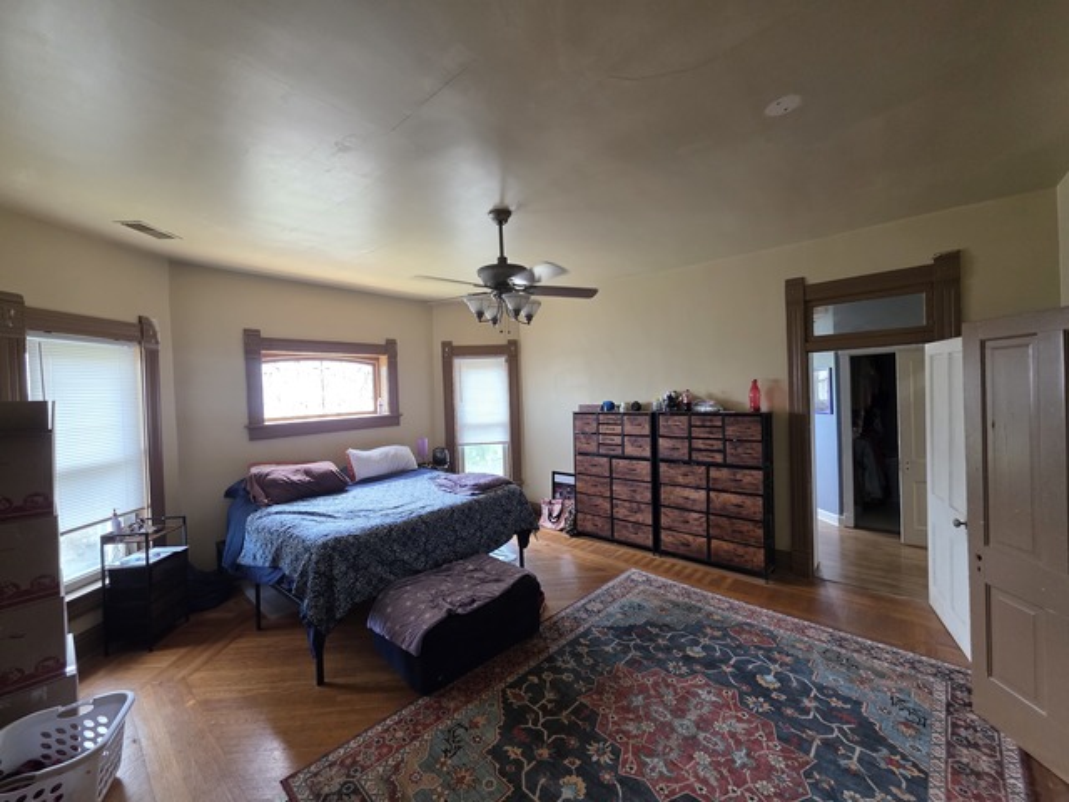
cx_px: 534
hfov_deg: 106.2
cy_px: 401
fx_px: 401
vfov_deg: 89.9
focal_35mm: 13
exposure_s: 1/100
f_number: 1.9
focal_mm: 2.2
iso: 320
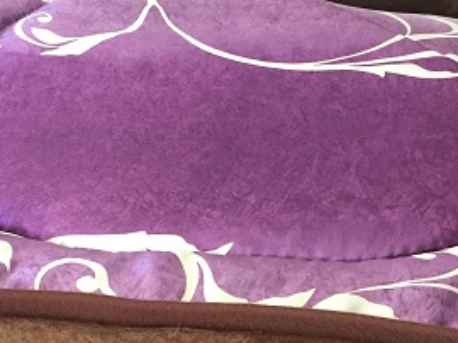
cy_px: 358
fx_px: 1137
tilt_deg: -30.8
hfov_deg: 22.7
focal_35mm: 86
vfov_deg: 16.7
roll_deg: -0.1
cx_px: 165
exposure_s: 1/30
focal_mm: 4.15
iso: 100
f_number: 2.2
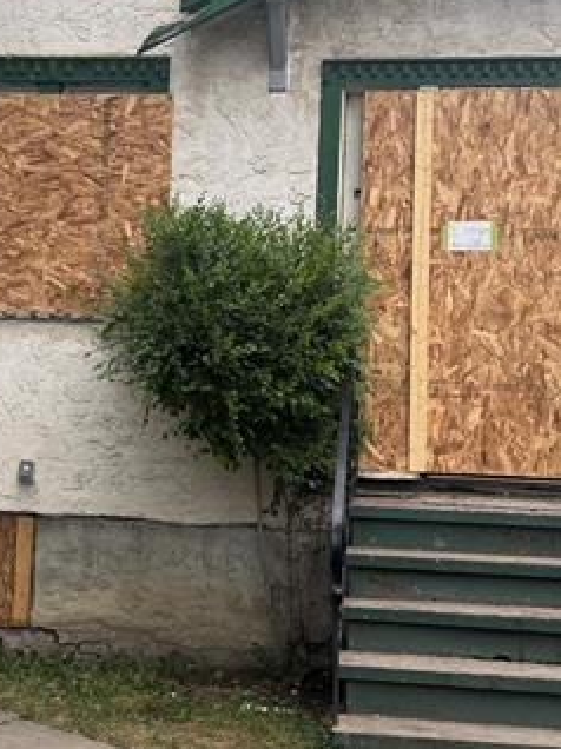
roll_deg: -2.1
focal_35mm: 58
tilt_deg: +4.0
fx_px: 1255
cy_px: 344
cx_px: 229
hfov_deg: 25.2
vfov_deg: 33.2
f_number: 1.78
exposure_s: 1/558
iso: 80
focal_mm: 6.76
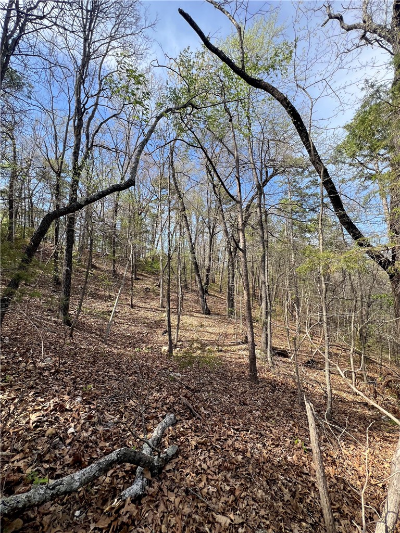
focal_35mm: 13
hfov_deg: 89.9
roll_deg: +1.4
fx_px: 200
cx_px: 200
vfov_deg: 106.2
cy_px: 266
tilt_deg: +9.1
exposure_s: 1/405
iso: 32
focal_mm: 1.57
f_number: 1.8
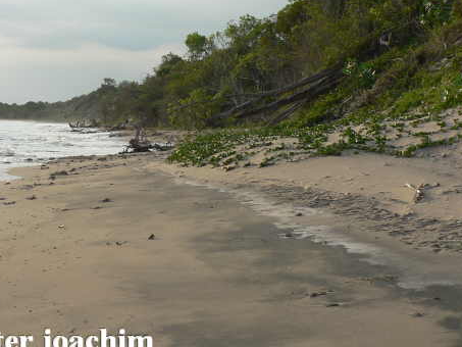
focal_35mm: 75
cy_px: 139
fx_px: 1001
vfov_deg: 19.6
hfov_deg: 25.9
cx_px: 191
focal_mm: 10.2
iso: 64
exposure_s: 1/400
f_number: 5
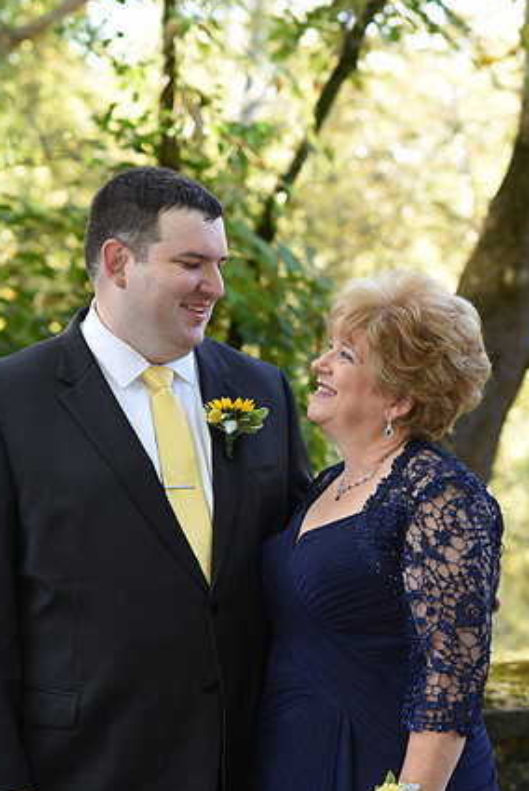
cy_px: 460
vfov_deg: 17.6
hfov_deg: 11.8
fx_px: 2552
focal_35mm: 116
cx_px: 221
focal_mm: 85
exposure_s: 1/200
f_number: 4.5
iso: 500
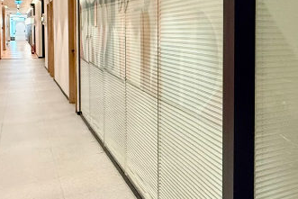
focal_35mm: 44
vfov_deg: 30.0
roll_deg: -0.2
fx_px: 364
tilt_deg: -2.8
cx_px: 280
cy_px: 46
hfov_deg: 40.4
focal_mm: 2.22
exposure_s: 1/50
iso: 500
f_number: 2.2
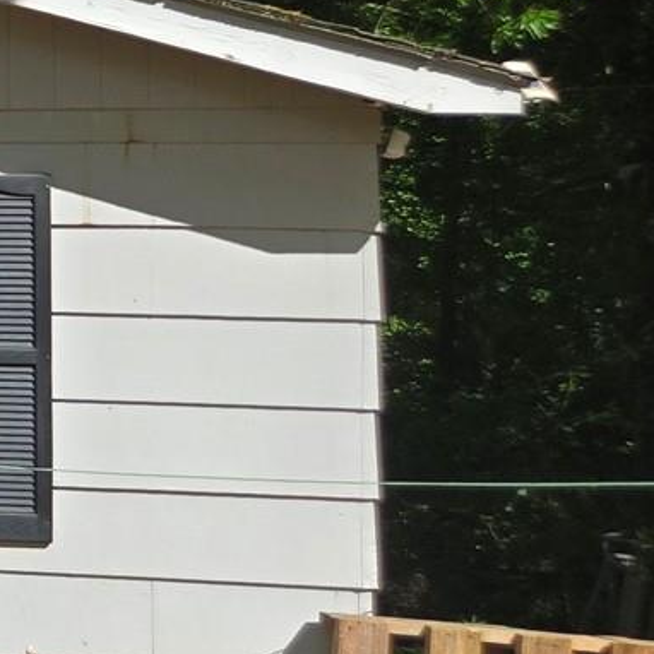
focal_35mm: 109
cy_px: 115
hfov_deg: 11.8
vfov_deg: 15.9
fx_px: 2330
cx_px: -1085
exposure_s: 1/2921
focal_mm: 5.4
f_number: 1.8
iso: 64
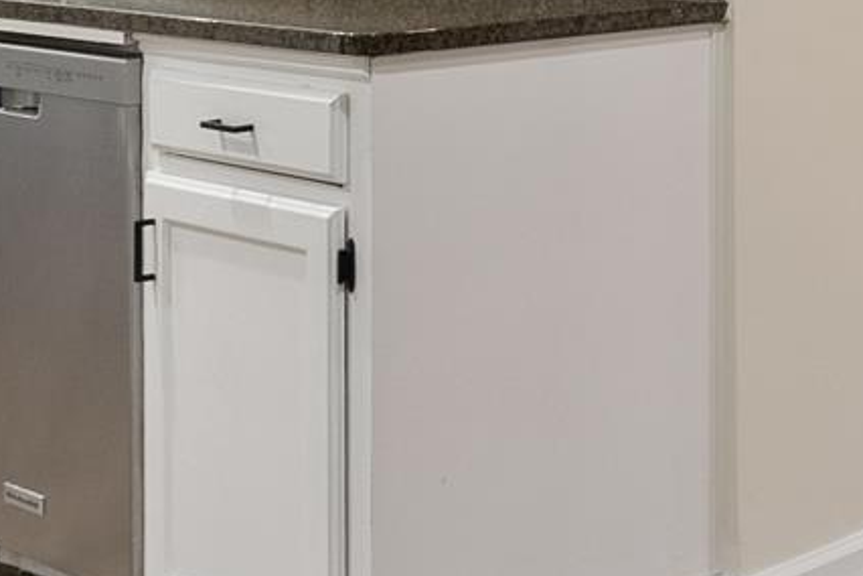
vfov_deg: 13.9
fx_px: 2253
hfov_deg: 20.8
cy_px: -205
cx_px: 897
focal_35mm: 94
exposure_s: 1/5
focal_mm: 16
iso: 640
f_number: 9
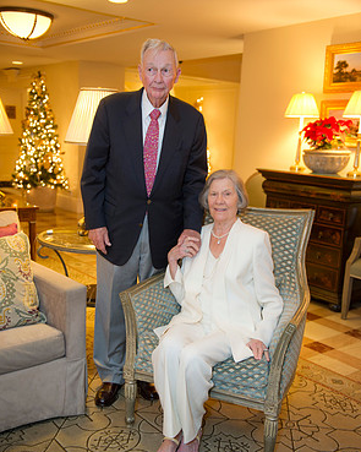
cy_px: 245
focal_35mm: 40
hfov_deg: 37.3
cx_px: 180
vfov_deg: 45.8
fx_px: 534
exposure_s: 1/40
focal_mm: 35
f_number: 2.8
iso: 1250
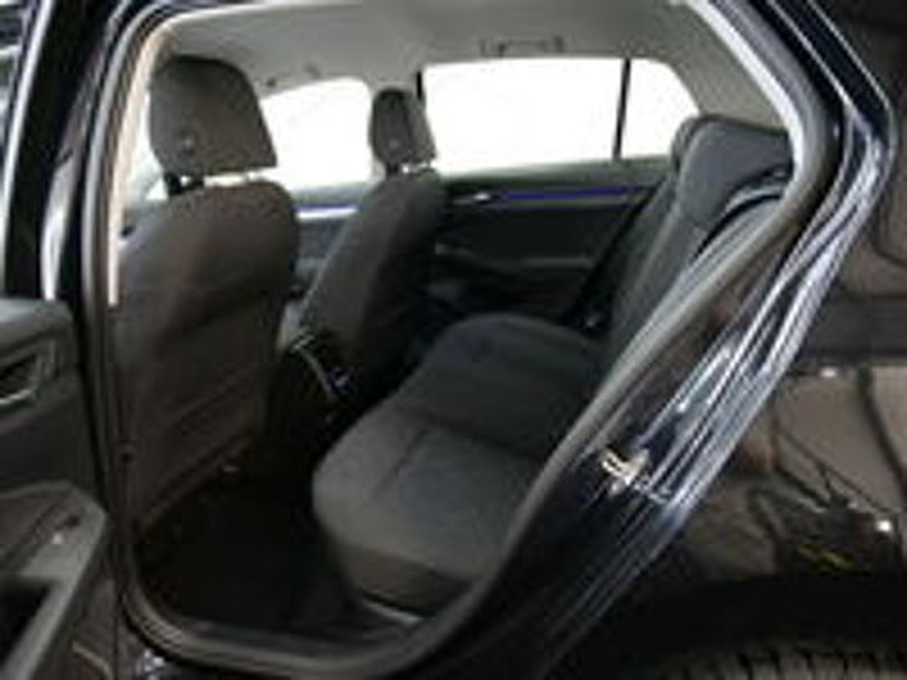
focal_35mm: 24
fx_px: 629
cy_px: 340
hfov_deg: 71.6
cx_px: 454
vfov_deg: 56.8
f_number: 2.8
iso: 2500
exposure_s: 1/60
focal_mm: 12
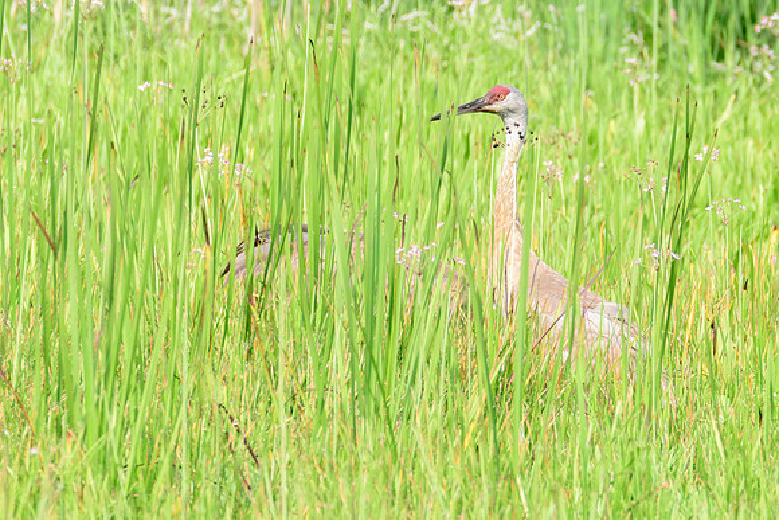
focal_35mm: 990
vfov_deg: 1.4
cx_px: 374
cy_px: 161
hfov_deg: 2.1
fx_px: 21427
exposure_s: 1/640
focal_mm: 440
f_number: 8
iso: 1000
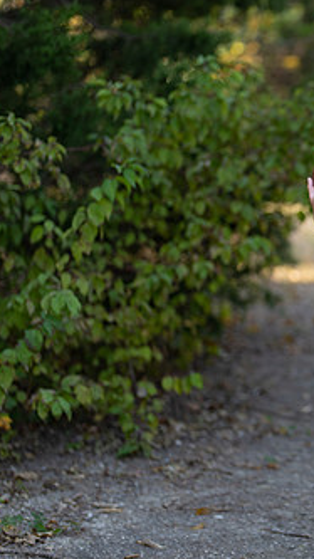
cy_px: 285
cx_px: 410
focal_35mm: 106
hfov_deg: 11.1
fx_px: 1571
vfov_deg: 20.2
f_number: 1.2
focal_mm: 50
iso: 100
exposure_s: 1/500
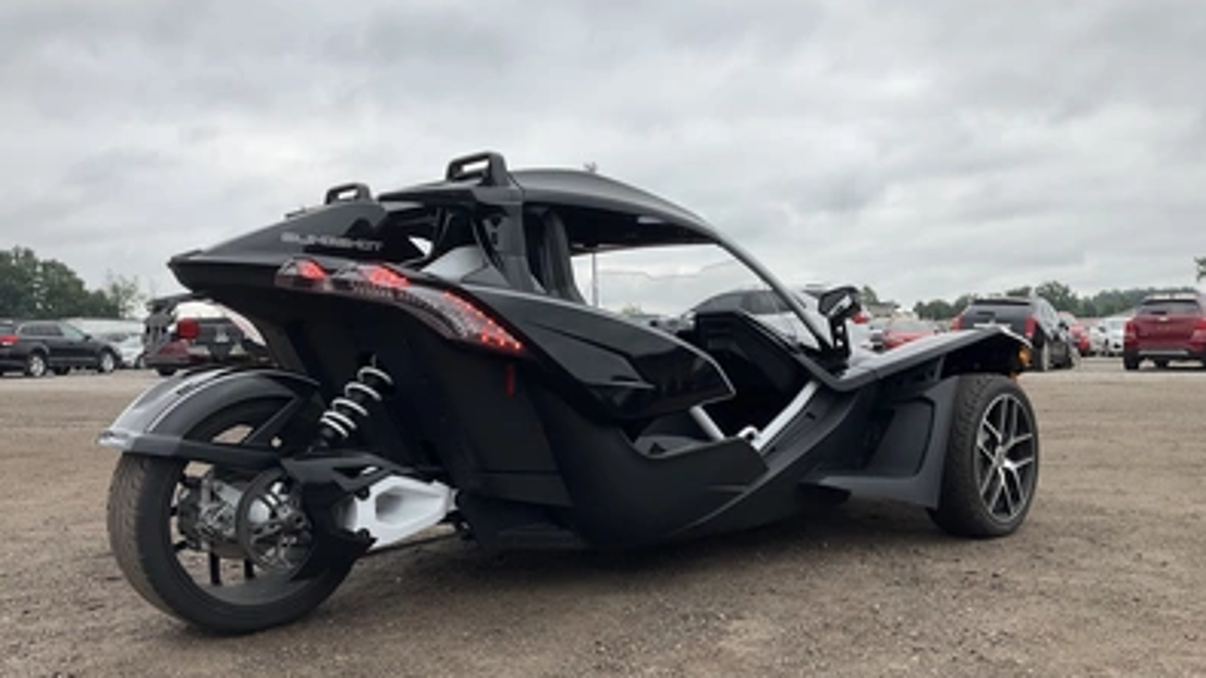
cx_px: 598
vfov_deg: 36.6
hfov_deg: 61.0
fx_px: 1023
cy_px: 391
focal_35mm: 32
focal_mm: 3
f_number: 1.8
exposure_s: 1/650
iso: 25
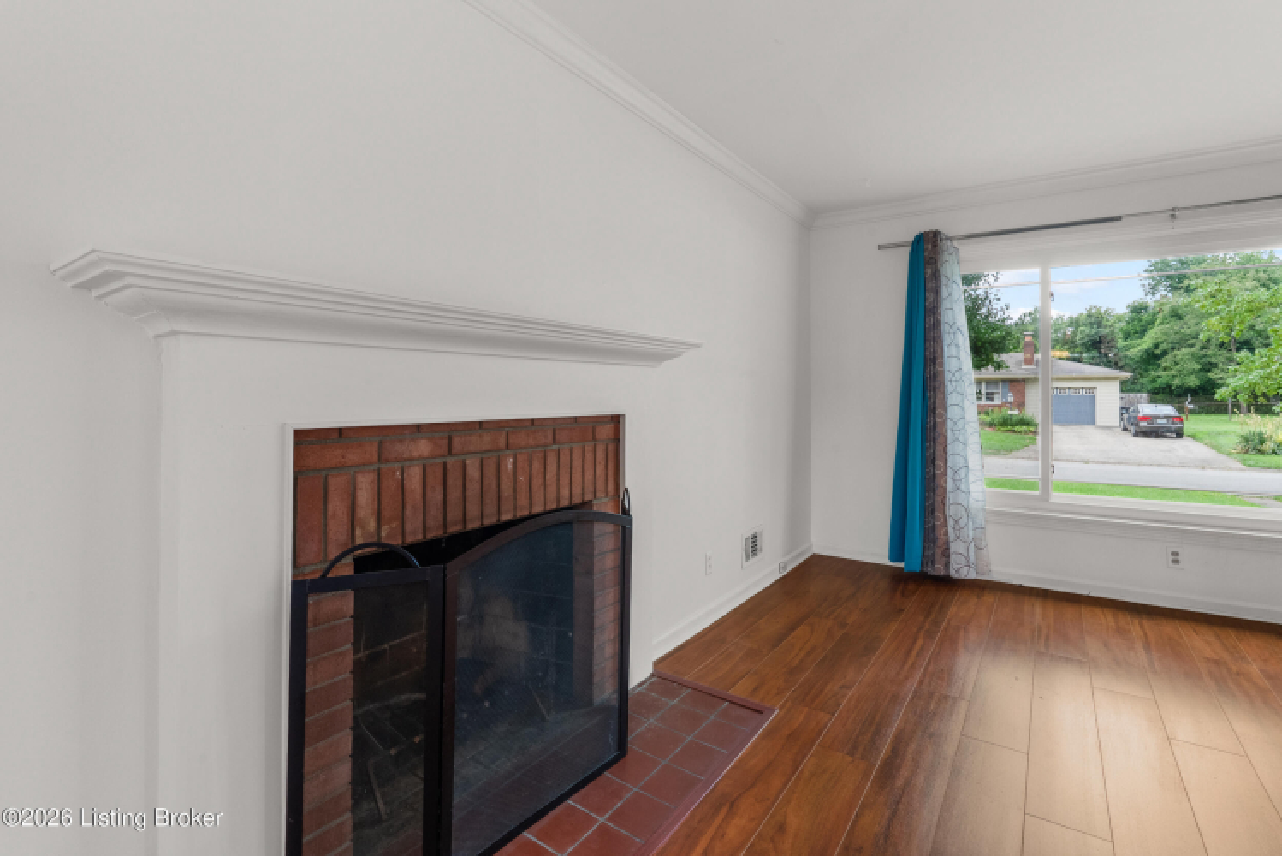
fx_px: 570
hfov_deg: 96.7
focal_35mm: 16
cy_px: 428
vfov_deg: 73.8
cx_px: 641
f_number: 11
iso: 400
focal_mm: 16
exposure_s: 1.6
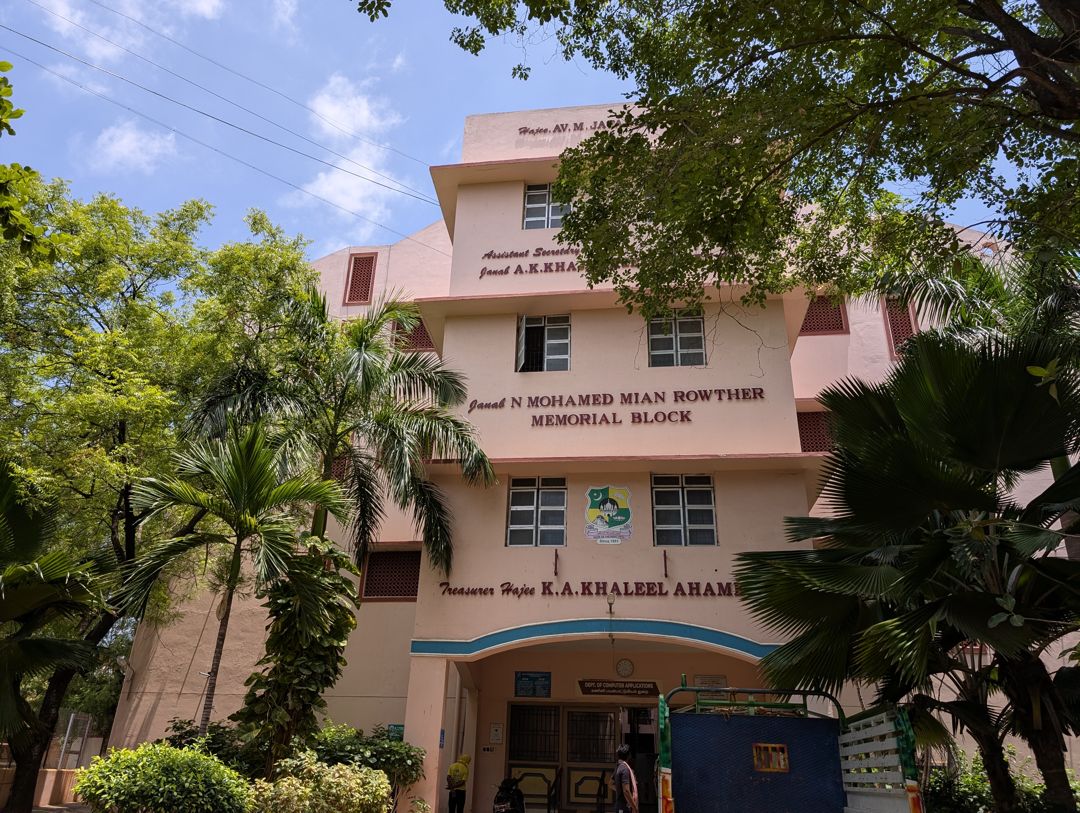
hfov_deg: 71.5
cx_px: 540
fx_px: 750
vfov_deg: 56.9
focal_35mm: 24
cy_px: 406
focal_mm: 6.9
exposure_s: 1/968
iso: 22
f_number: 1.68
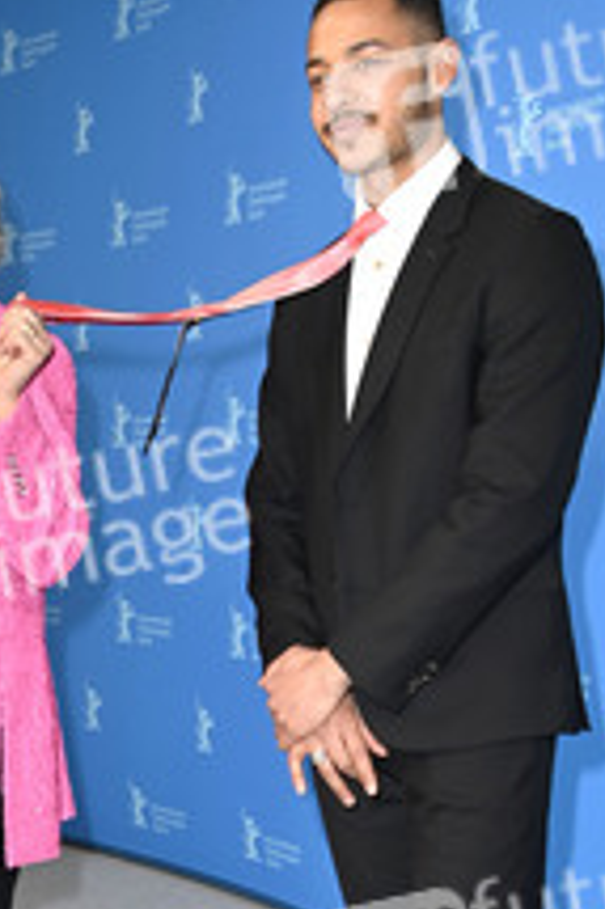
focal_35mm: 67
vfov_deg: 29.4
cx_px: 157
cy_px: 740
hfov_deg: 20.1
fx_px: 1692
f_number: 5.6
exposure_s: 1/200
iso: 800
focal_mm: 36
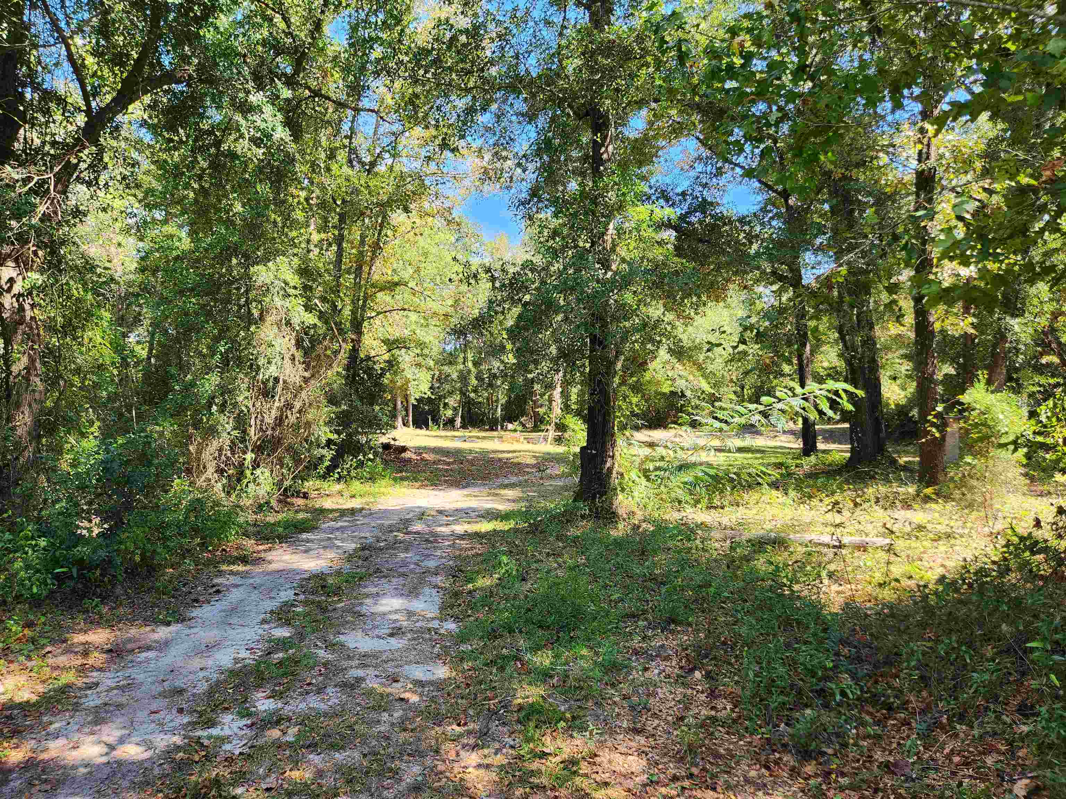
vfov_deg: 58.9
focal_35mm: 23
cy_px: 400
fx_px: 708
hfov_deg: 73.9
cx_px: 533
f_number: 1.8
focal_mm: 5.4
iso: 25
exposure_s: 1/180
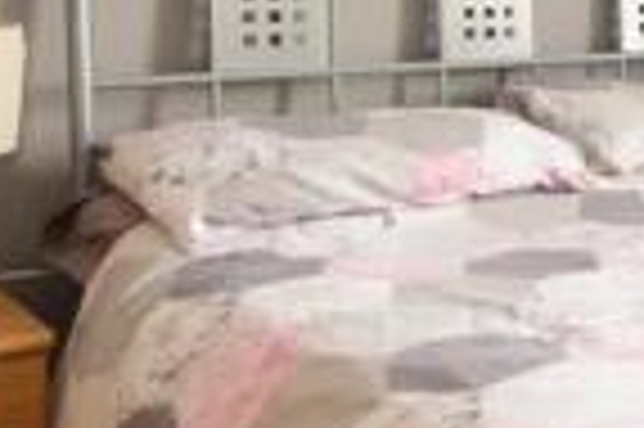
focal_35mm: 69
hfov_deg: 22.1
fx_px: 1233
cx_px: 1054
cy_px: -38
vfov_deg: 18.9
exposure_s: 1/6
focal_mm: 10
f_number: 5.6
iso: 400
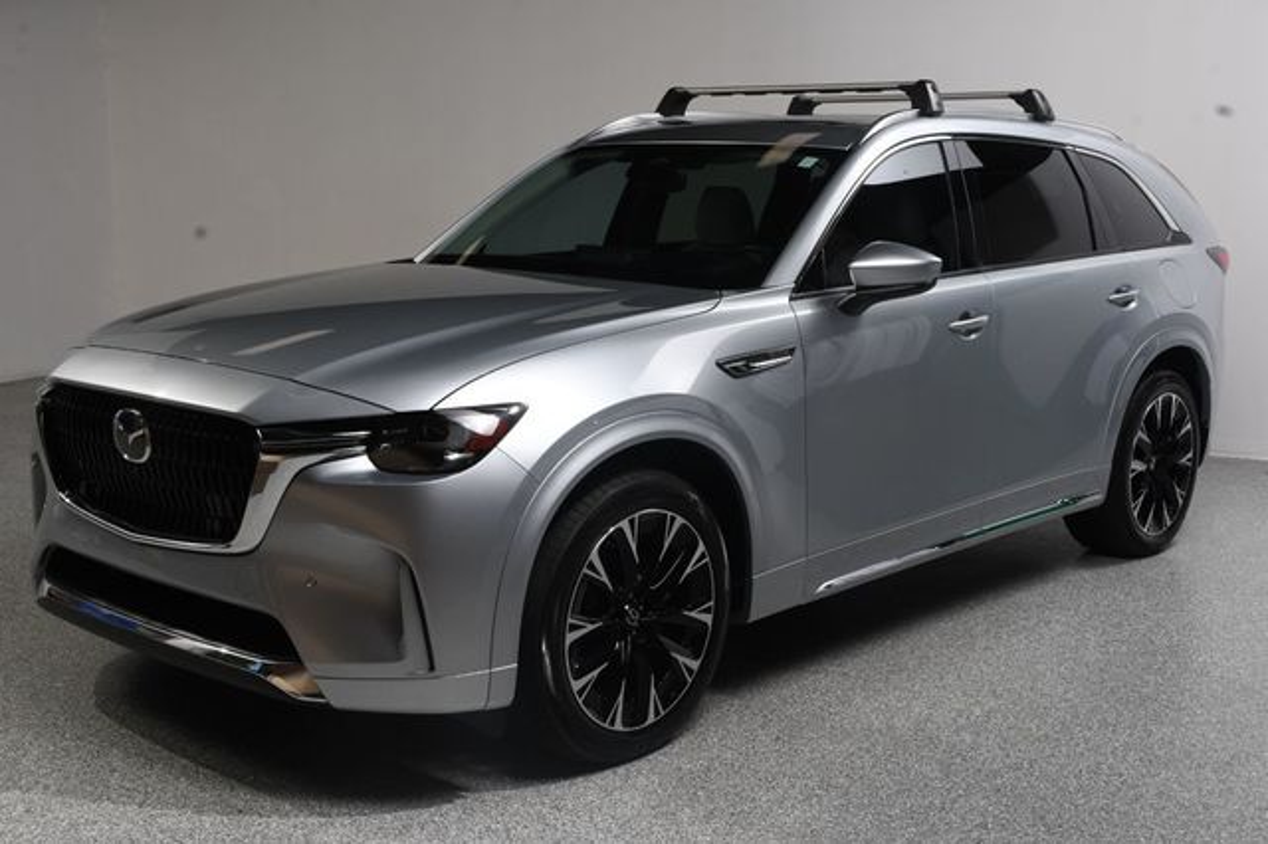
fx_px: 1584
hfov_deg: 43.6
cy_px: 422
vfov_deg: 29.8
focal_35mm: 45
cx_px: 634
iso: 100
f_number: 13
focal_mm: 30
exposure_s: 1/160
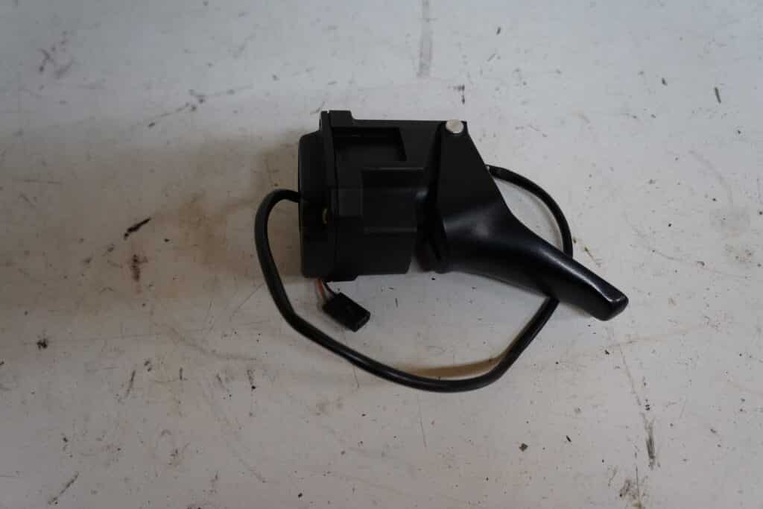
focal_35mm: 32
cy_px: 254
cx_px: 382
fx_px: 668
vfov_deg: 41.7
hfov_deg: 59.5
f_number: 4
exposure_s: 1/60
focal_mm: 21
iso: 800
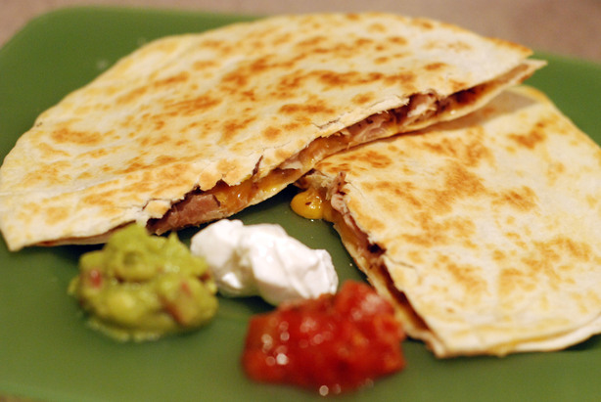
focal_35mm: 75
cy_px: 201
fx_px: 1254
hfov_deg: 27.0
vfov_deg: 18.2
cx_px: 300
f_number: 2.8
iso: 1600
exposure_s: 1/40
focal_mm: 50
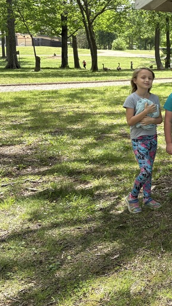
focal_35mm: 57
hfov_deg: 17.3
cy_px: 87
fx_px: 463
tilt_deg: -5.5
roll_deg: +0.1
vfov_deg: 36.0
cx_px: 307
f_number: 1.6
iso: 50
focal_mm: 5.96
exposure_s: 1/907
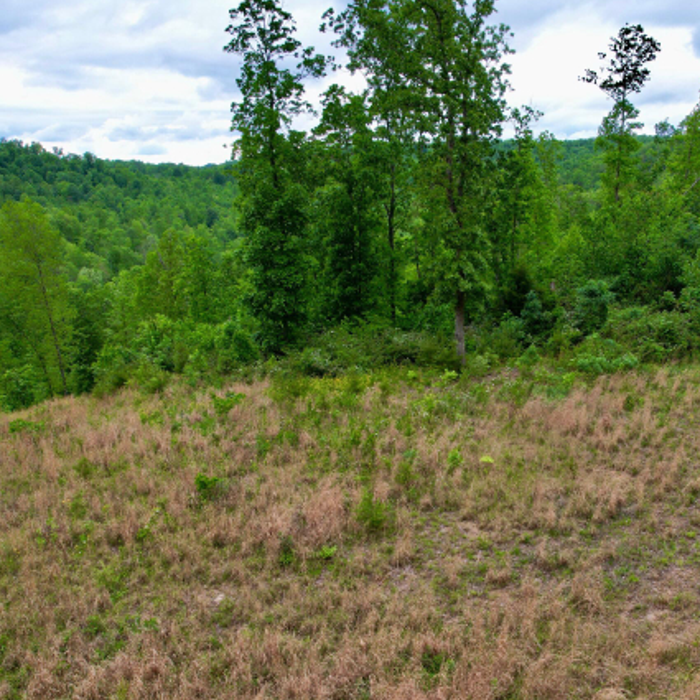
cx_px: 453
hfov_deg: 49.1
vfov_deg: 49.7
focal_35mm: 33
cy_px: 382
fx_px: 755
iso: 100
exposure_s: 1/400
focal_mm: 8.38
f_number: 2.8
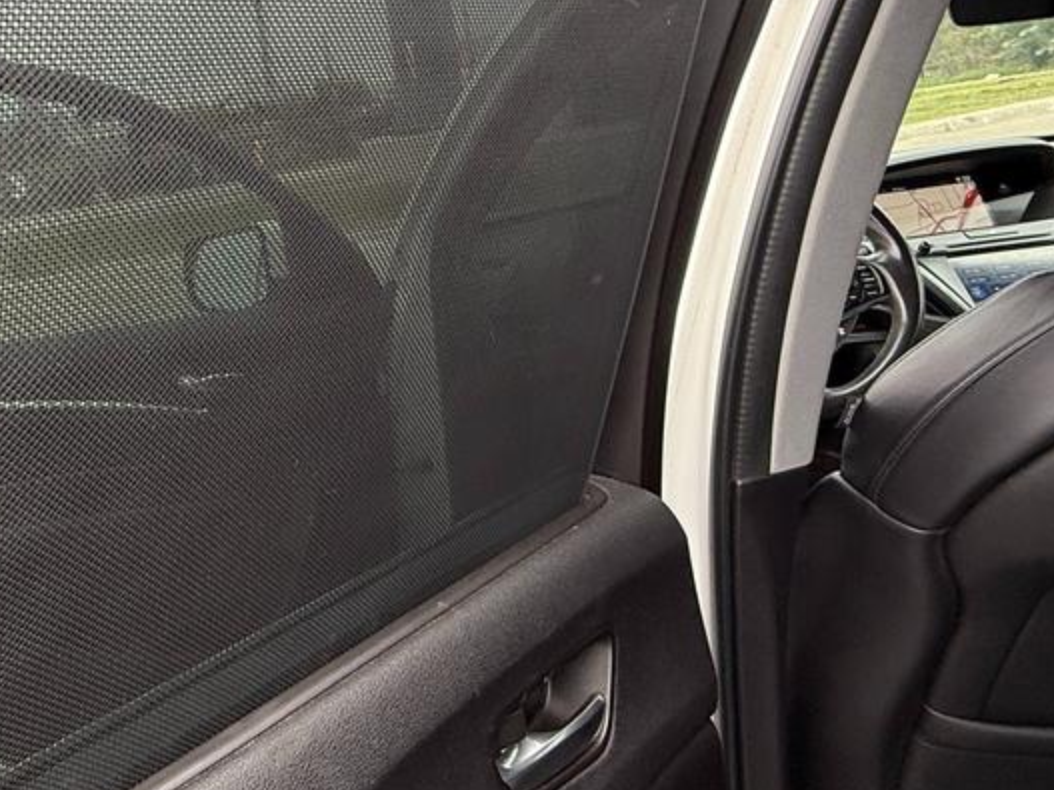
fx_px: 1035
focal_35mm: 34
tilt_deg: -9.3
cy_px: 300
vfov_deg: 41.5
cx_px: 70
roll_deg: +10.2
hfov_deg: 47.4
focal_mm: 2.22
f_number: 2.2
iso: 160
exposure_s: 1/99
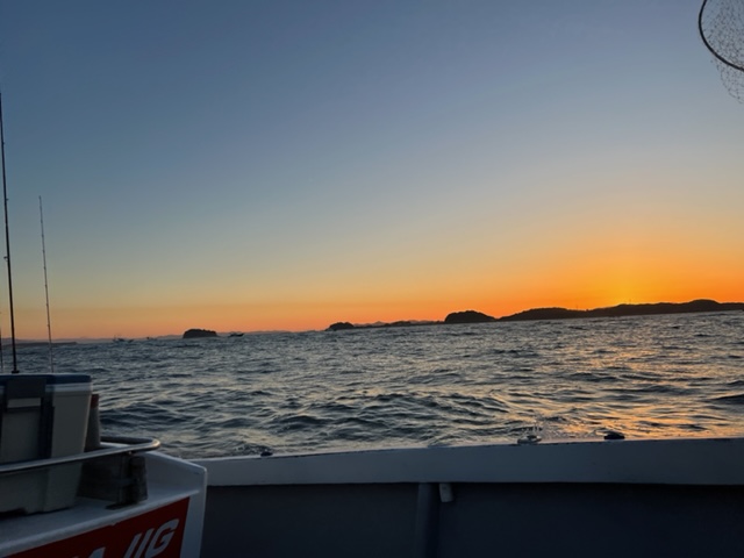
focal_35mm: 26
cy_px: 279
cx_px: 372
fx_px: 559
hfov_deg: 67.3
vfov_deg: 53.1
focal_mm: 5.7
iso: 50
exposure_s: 1/1645
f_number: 1.5
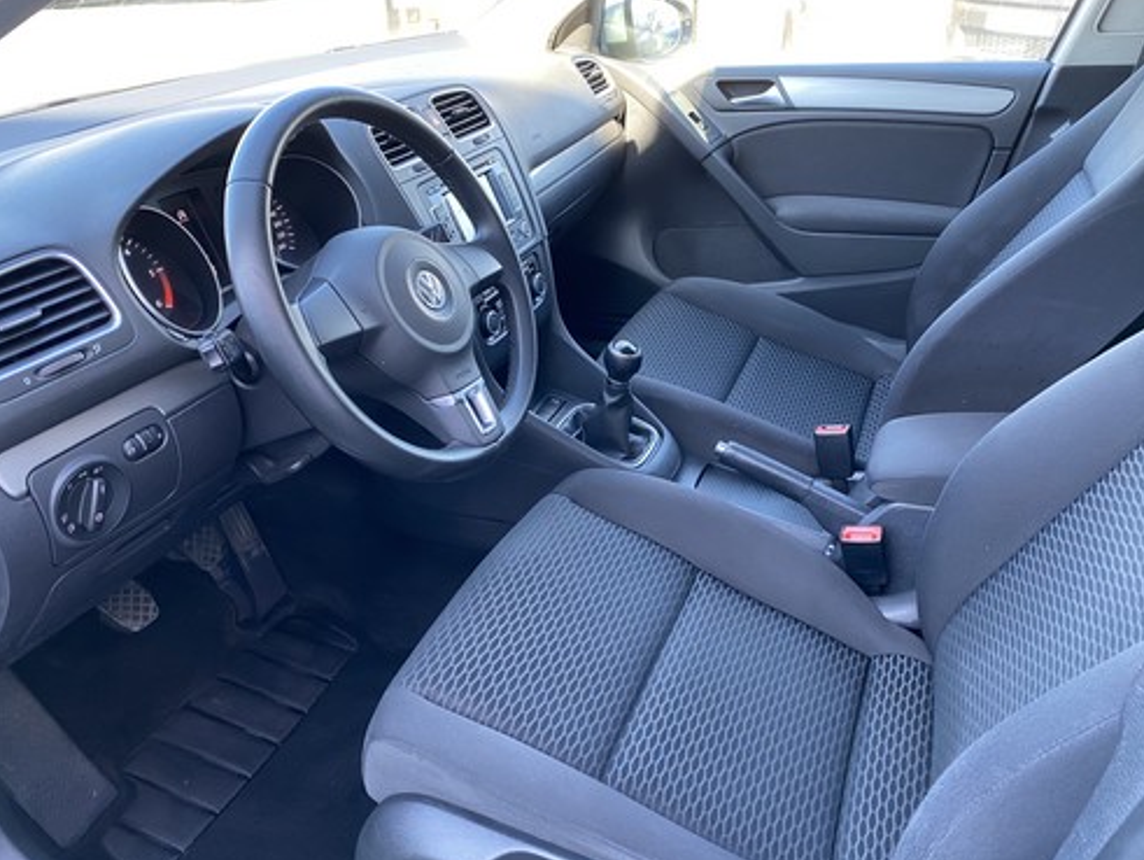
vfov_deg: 51.4
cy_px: 425
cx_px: 587
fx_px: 893
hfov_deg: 65.3
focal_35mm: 27
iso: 125
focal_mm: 4.25
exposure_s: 1/87
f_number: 1.8
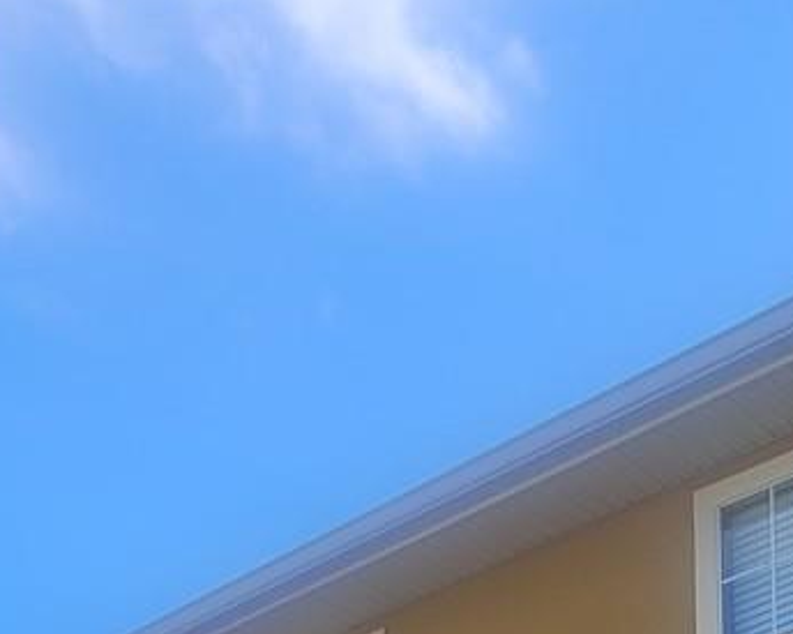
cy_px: 1139
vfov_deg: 19.4
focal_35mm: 59
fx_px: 1384
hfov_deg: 30.5
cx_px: 717
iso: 50
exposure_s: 1/914
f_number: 2.2
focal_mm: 2.2
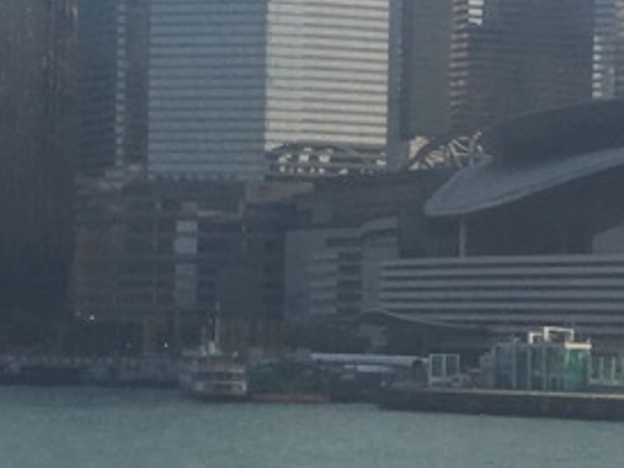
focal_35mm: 170
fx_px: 3066
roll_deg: -1.5
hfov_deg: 11.6
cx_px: 297
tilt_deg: -1.3
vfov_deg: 8.7
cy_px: 443
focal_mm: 4.15
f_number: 2.2
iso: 25
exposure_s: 1/460
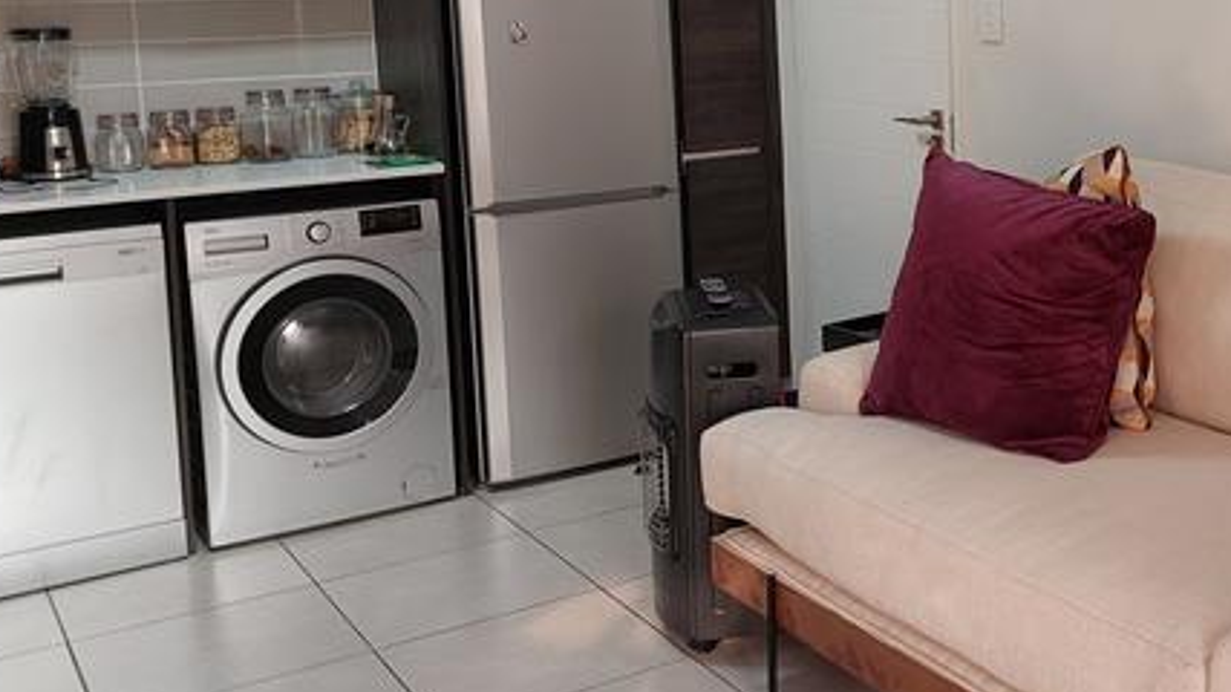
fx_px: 1534
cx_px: 1110
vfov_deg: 25.0
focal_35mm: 47
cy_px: 147
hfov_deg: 40.4
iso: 160
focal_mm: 5.06
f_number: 1.8
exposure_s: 1/50
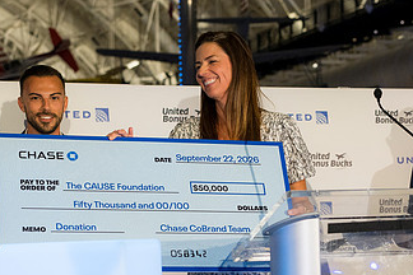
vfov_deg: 14.6
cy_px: 224
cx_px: 224
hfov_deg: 21.9
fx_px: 1067
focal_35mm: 93
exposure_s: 1/200
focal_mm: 35
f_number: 2.8
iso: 900
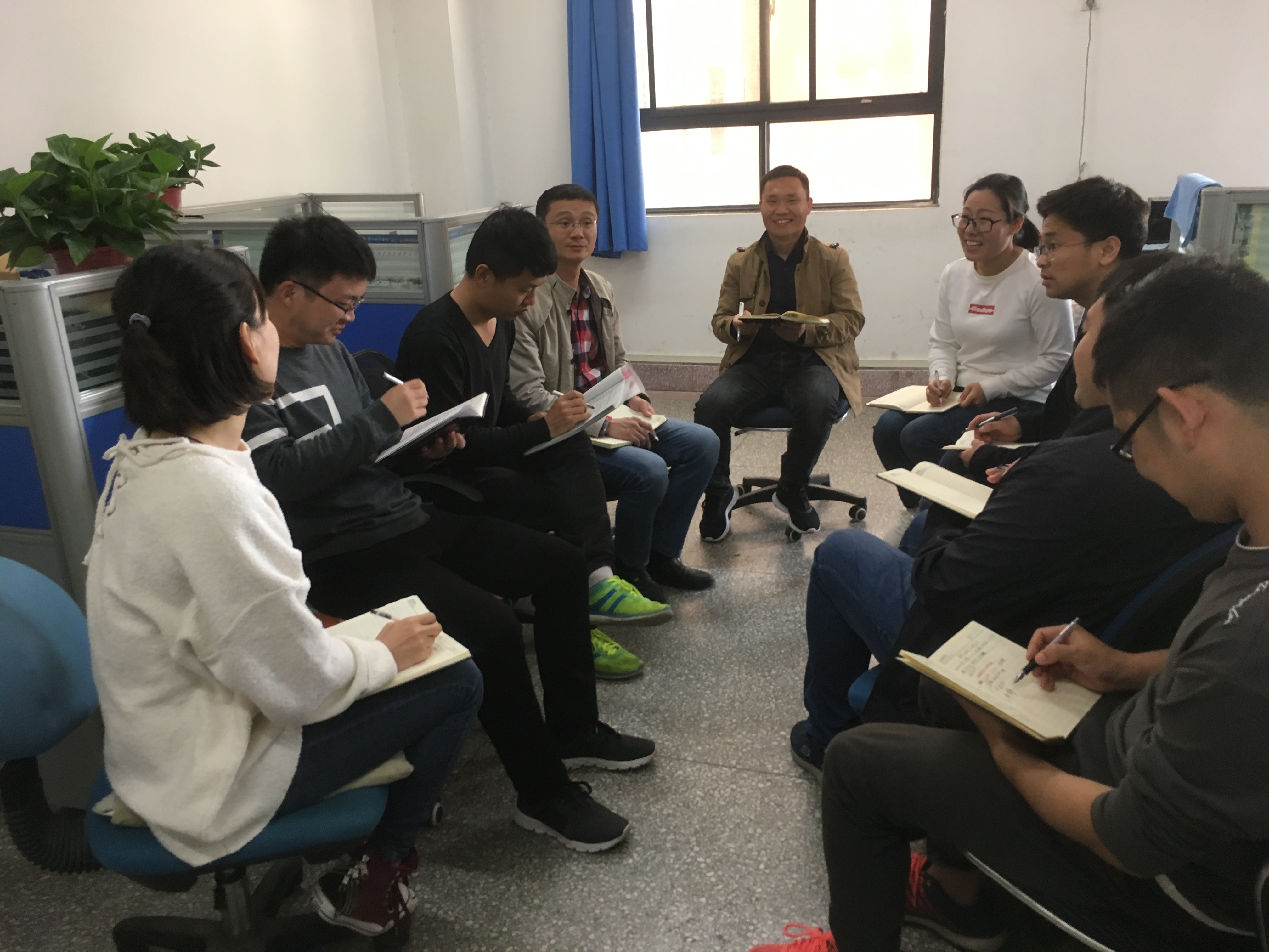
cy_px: 476
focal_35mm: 29
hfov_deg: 61.7
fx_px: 1063
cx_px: 634
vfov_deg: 48.2
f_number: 2.2
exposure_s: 1/33
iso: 125
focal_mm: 4.15
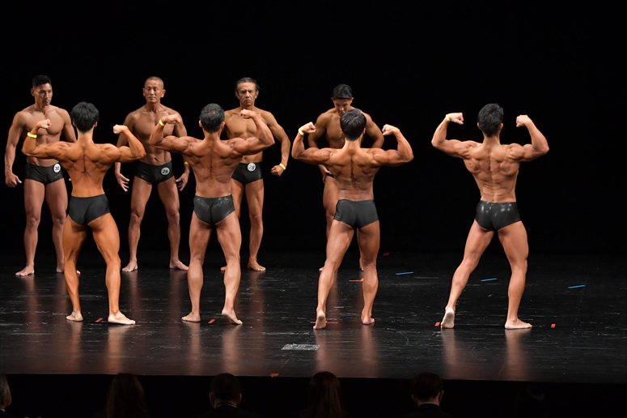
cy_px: 209
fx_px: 2925
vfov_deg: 8.2
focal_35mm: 168
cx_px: 314
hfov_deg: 12.2
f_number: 5.6
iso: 3200
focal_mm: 112
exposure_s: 1/400
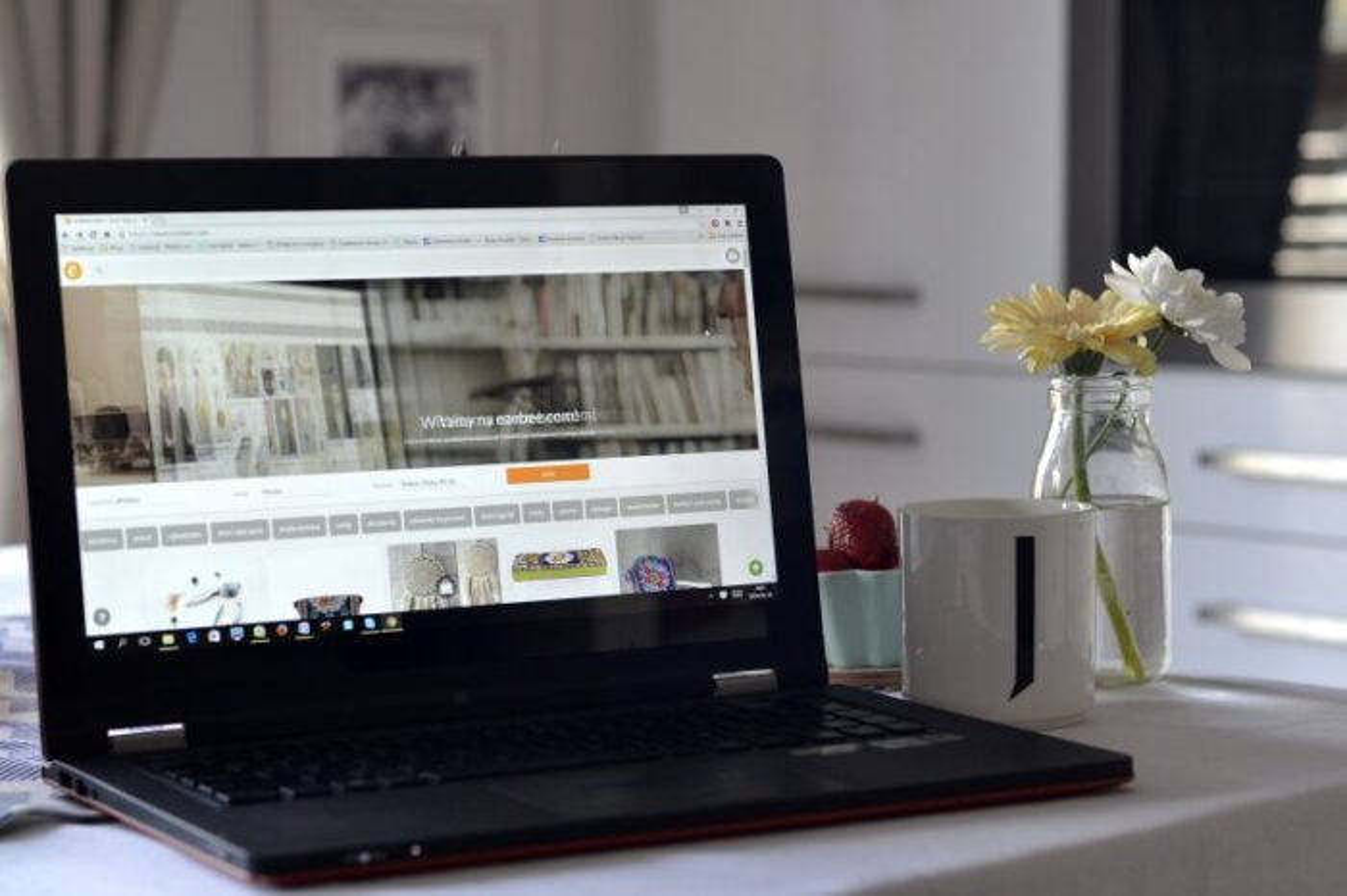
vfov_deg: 18.2
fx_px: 2805
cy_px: 448
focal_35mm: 75
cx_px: 674
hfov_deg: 27.0
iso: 400
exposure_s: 1/60
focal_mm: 50
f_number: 4
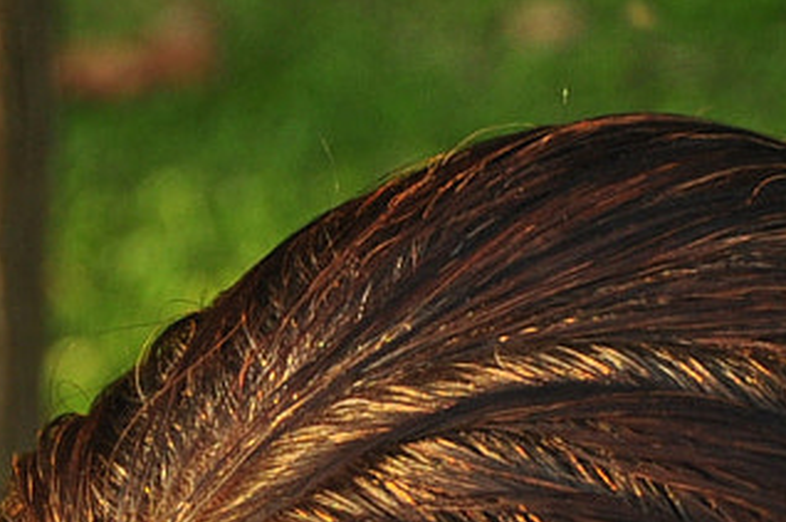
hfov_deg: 3.6
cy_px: 1226
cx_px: -59
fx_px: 12328
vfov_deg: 2.4
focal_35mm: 566
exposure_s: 1/60
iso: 200
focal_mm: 75
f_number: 5.3
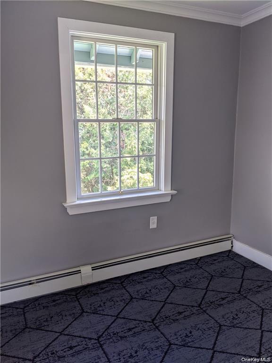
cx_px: 136
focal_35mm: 27
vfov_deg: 65.3
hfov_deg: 51.4
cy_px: 182
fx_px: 283
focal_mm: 4.44
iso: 51
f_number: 1.8
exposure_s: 1/120
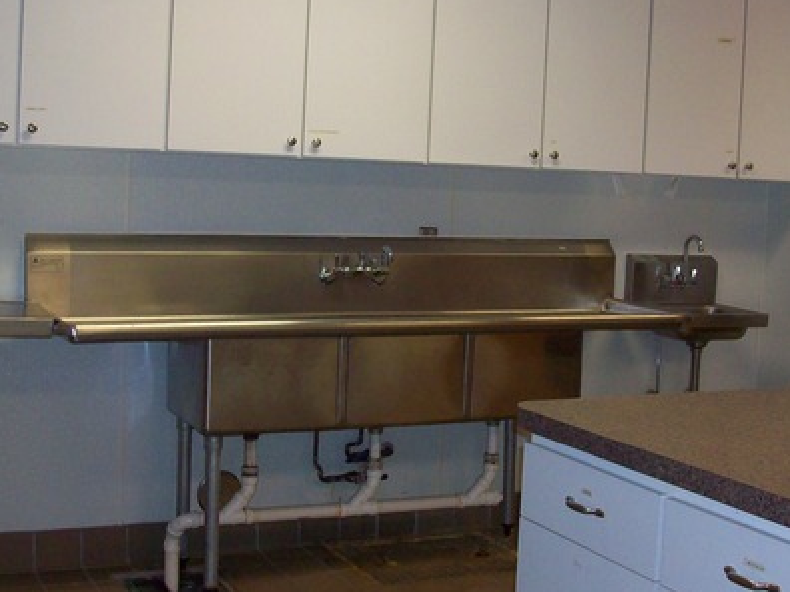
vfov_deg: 26.5
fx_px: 1255
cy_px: 215
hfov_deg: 34.7
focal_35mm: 55
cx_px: 495
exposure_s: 1/60
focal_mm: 5.7
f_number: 2.8
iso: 160
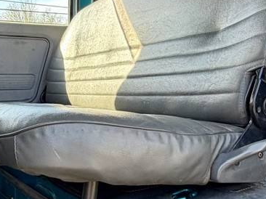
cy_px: 96
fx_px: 376
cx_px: 106
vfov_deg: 29.6
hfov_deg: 38.8
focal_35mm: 49
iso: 50
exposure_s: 1/130
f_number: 2.2
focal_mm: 2.22
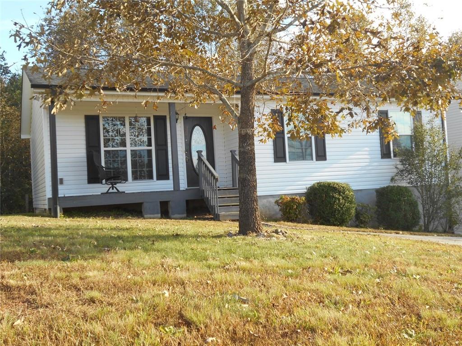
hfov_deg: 50.1
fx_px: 494
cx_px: 231
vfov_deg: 38.7
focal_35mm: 37
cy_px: 173
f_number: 3.9
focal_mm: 6.7
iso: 80
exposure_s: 1/160
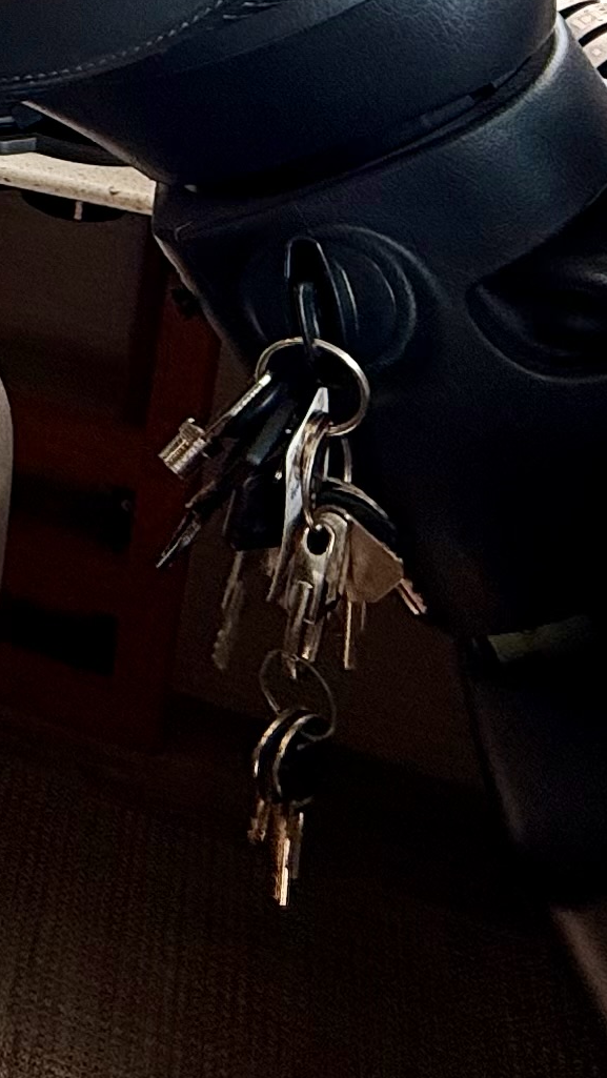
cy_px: -157
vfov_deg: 30.5
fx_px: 1716
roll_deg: -0.1
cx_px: -561
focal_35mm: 60
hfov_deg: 16.1
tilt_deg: -14.0
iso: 100
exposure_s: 1/99
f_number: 2.2
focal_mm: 2.22
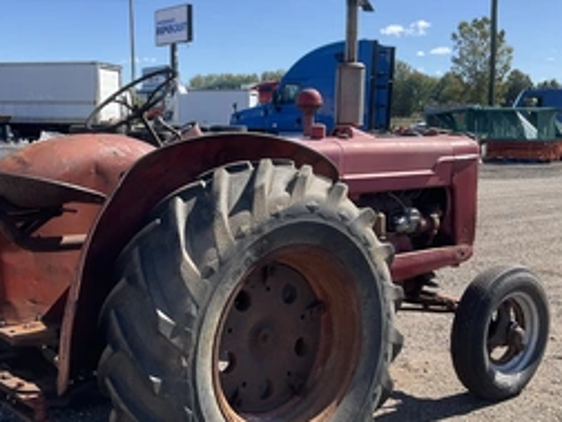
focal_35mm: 46
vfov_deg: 31.4
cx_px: 219
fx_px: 747
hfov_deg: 41.0
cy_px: 257
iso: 25
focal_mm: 3
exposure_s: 1/978
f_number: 1.8
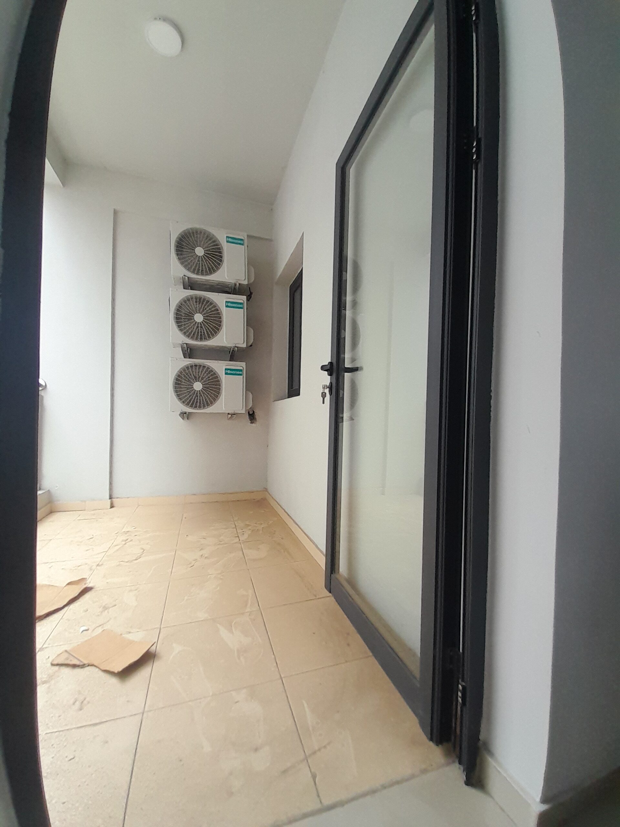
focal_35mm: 13
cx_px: 310
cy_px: 414
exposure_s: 1/120
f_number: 2.2
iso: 80
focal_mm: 1.13
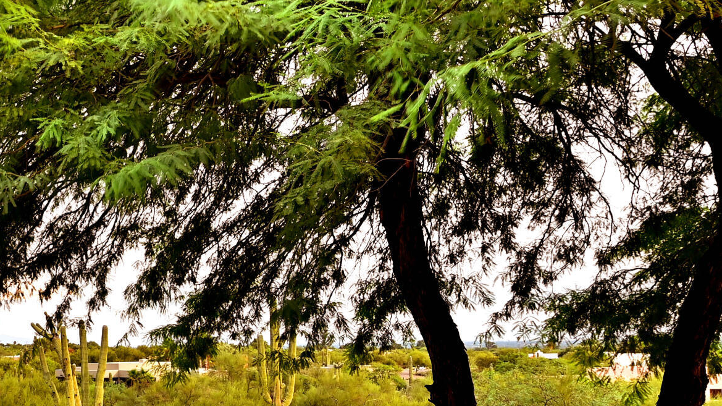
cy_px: 324
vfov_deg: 27.2
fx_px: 823
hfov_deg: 40.0
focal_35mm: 43
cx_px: -40
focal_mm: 16
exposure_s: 1/20
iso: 100
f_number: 11
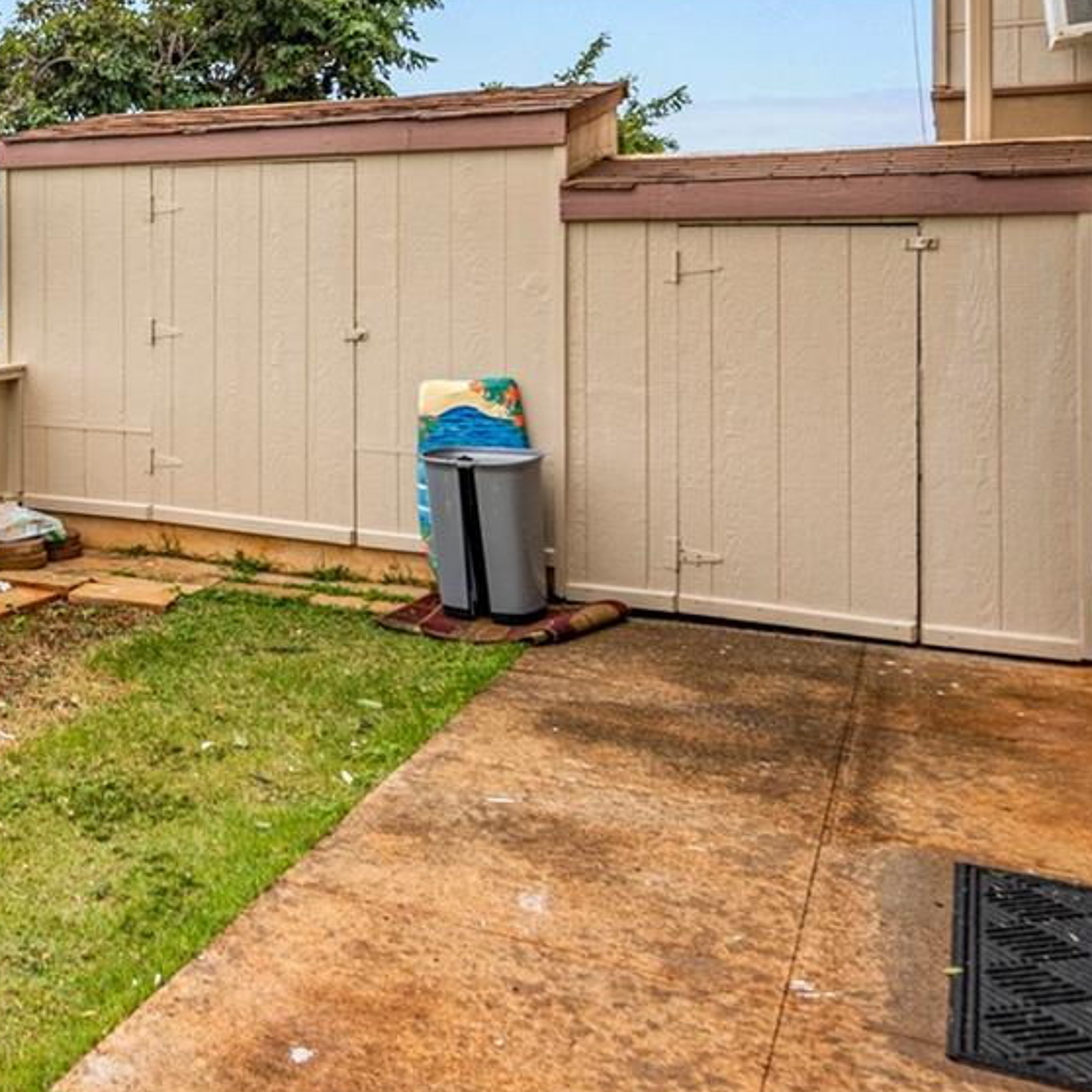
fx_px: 1392
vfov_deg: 41.9
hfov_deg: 37.2
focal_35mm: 39
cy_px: 311
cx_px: -57
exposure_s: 1/250
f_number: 8
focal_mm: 16
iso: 200
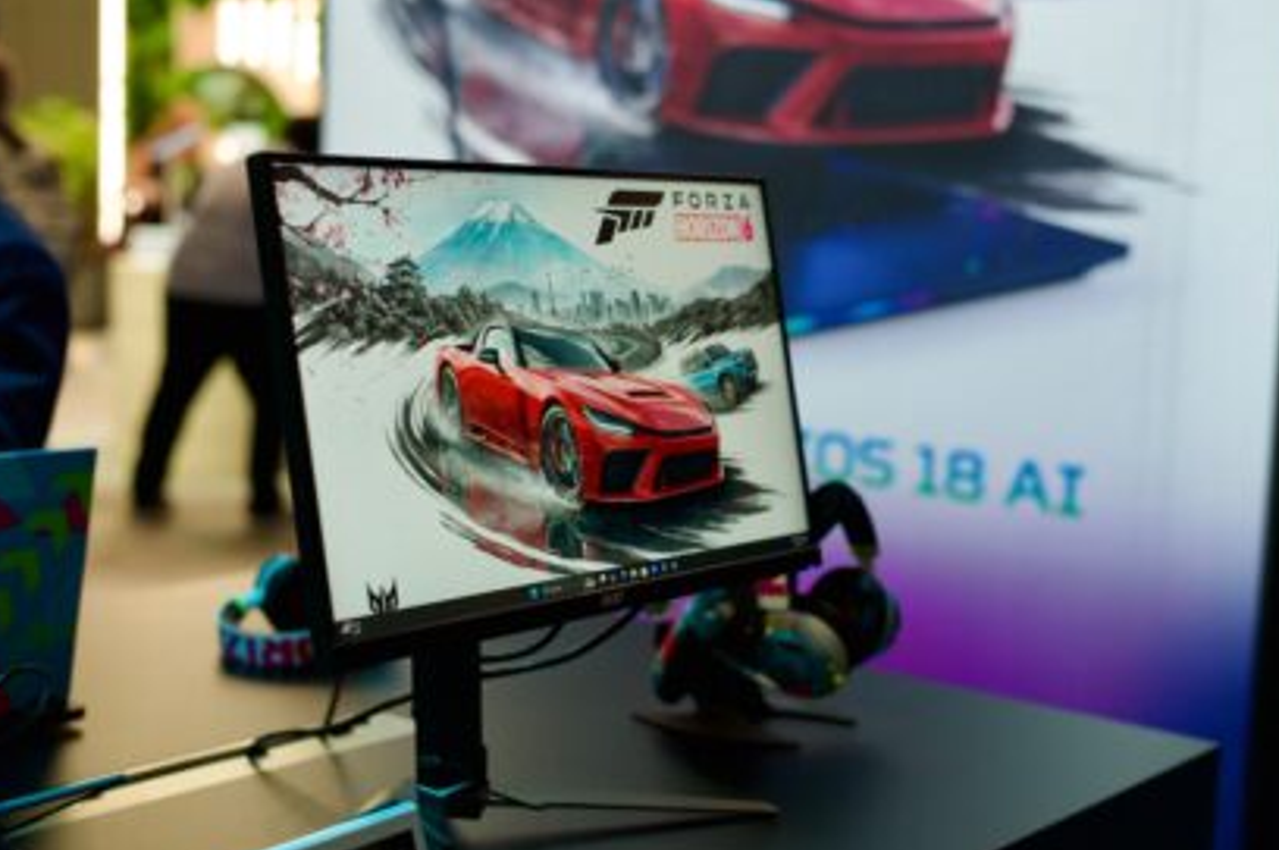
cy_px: 422
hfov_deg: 37.6
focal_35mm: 53
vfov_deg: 25.5
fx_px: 1881
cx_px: 636
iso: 320
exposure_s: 1/60
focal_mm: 50
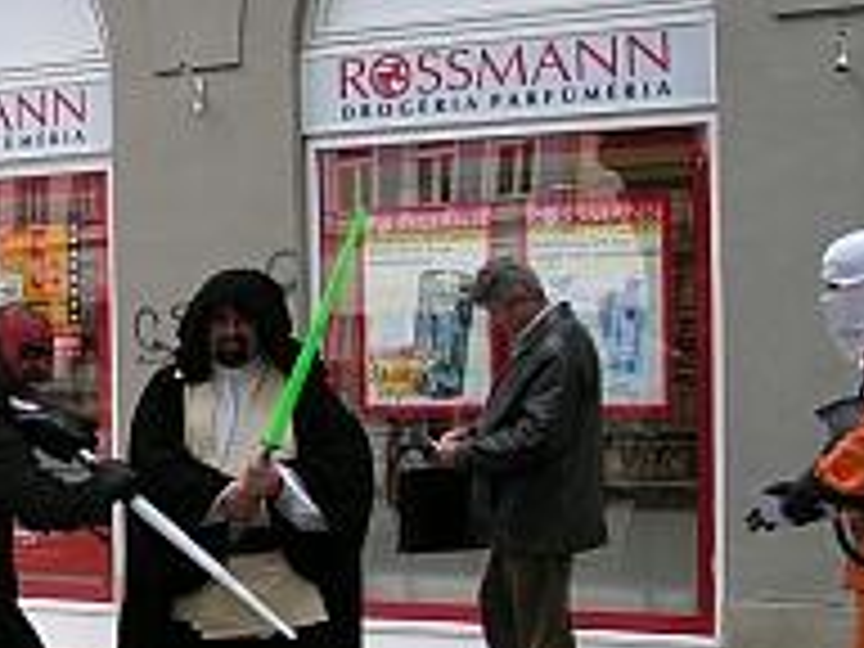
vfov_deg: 18.6
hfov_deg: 23.6
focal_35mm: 79
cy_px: 382
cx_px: -14
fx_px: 1972
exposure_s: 1/100
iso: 50
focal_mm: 5.8
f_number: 5.6
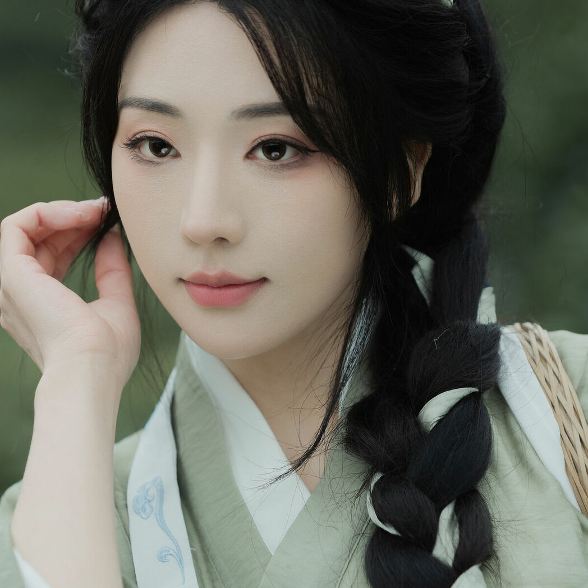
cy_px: 382
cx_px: 294
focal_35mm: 198
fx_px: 3805
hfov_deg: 8.8
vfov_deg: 8.8
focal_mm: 155
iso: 200
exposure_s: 1/640
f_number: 4
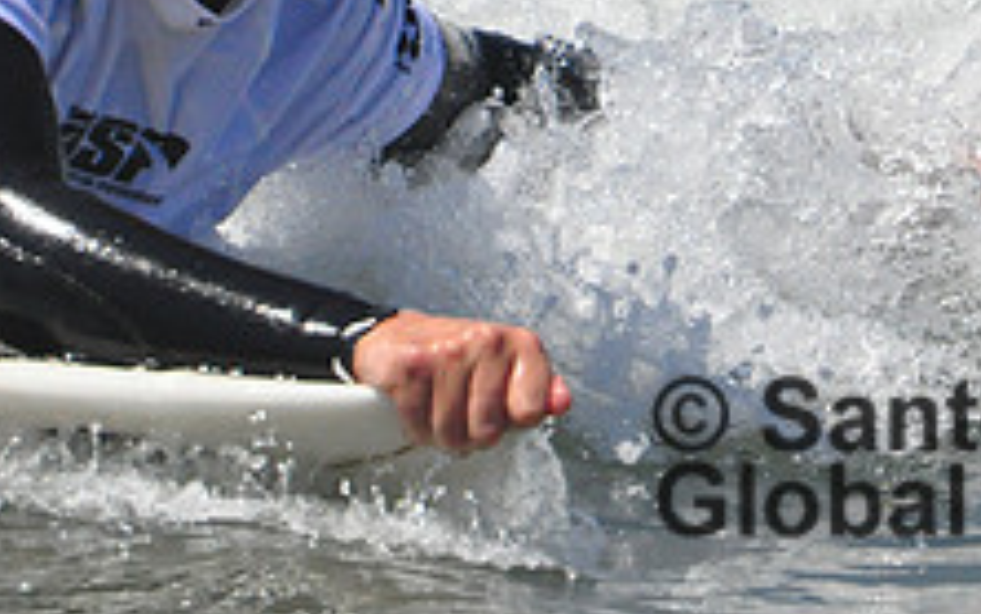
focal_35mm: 2189
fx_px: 58553
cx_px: 583
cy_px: -188
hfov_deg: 1.0
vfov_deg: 0.6
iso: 1250
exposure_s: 1/2000
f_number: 13
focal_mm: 550
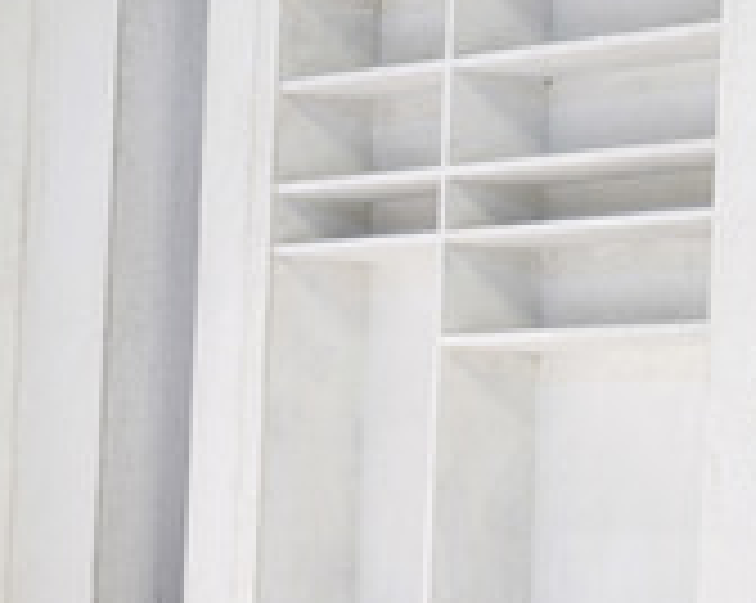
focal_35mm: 214
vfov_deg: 7.2
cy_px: 446
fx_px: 4783
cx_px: 1006
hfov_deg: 8.9
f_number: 5.6
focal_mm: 85
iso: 640
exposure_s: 1/100
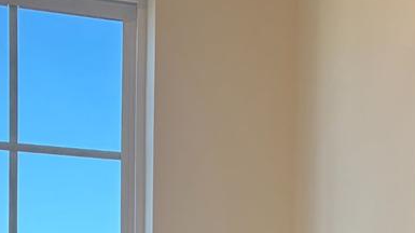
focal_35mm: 106
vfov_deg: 10.5
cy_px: 471
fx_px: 1166
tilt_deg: -0.4
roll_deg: -0.9
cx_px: 412
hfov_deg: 19.6
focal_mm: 5.96
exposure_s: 1/240
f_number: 1.6
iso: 50
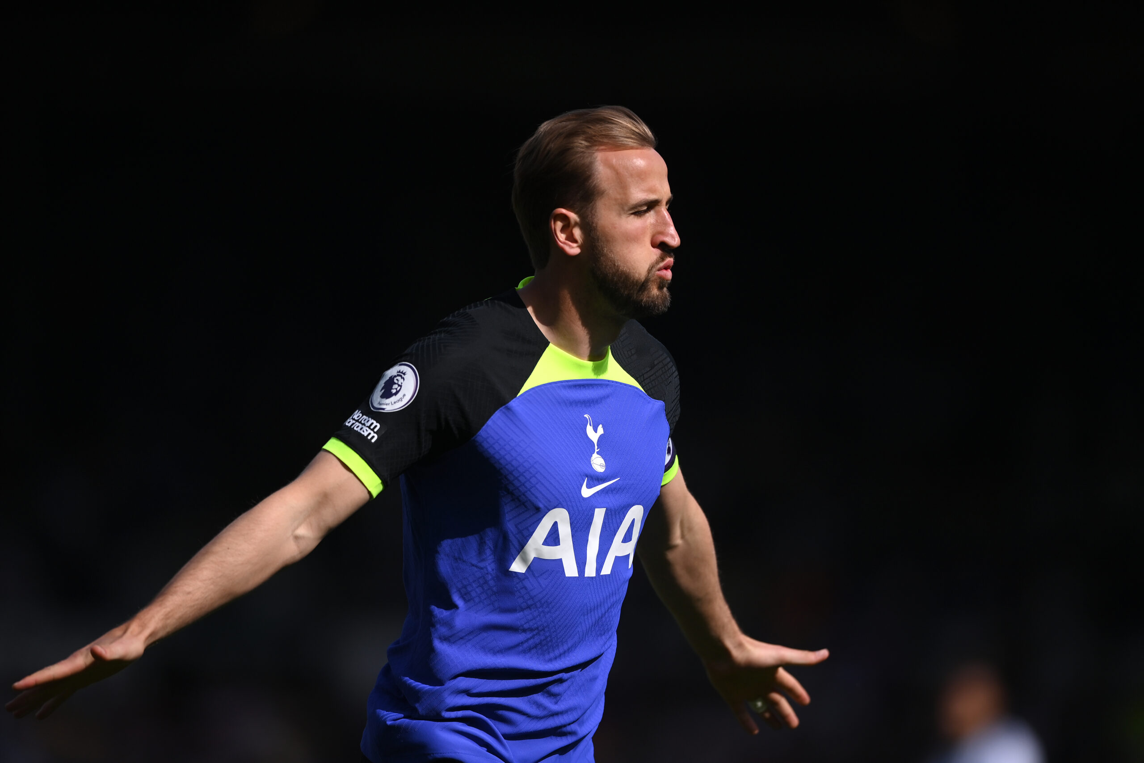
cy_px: 382
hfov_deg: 5.2
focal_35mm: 400
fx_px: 12711
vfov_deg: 3.4
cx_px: 572
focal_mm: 400
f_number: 3.2
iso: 200
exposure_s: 1/8000
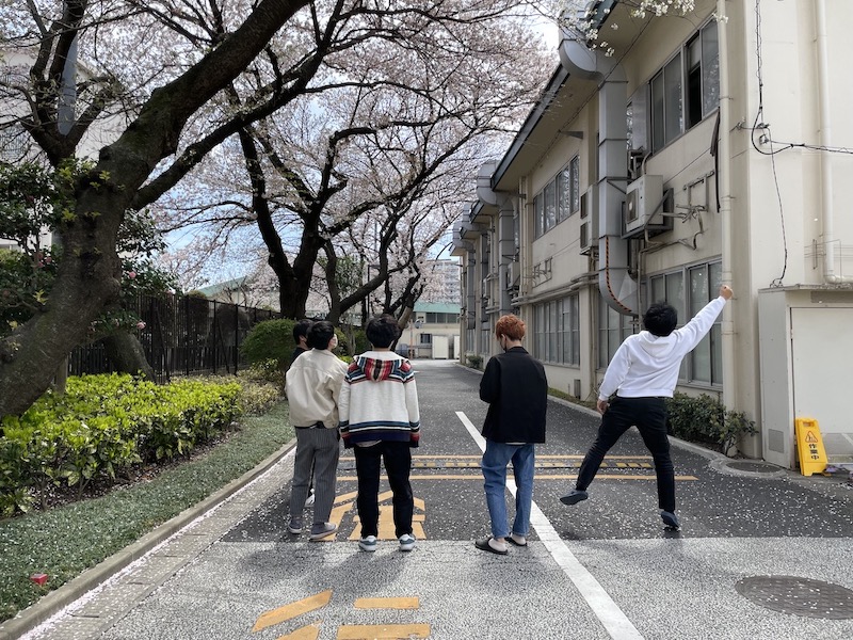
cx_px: 426
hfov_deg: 67.3
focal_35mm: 26
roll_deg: -0.5
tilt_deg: +3.1
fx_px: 641
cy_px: 320
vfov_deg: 53.1
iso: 32
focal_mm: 4.2
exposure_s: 1/1092
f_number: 1.6
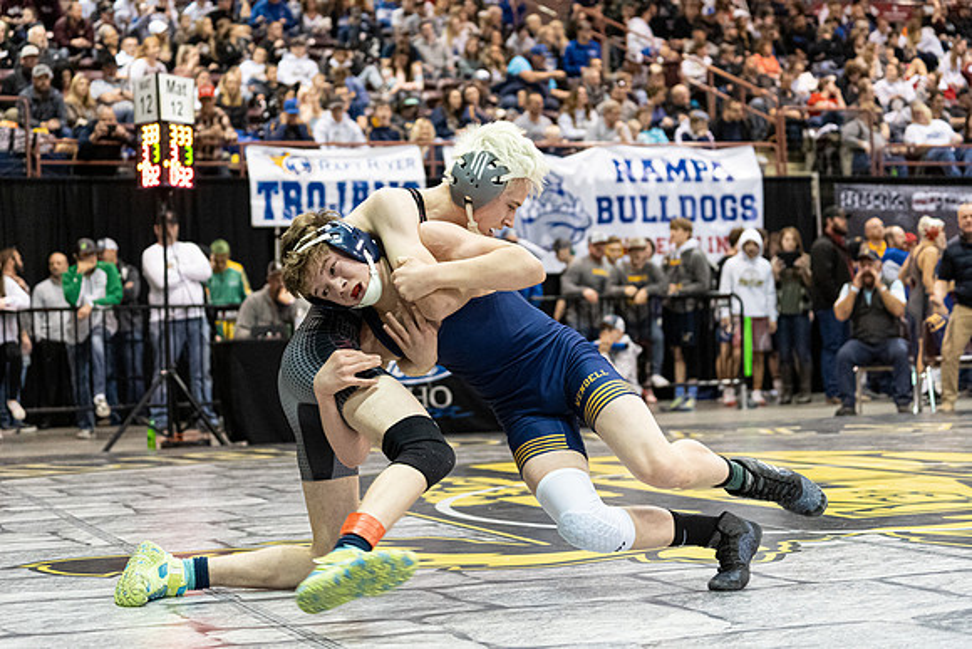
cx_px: 486
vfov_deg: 19.5
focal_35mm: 70
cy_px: 324
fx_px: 1890
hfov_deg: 28.8
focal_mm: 70
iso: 10000
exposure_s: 1/500
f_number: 4
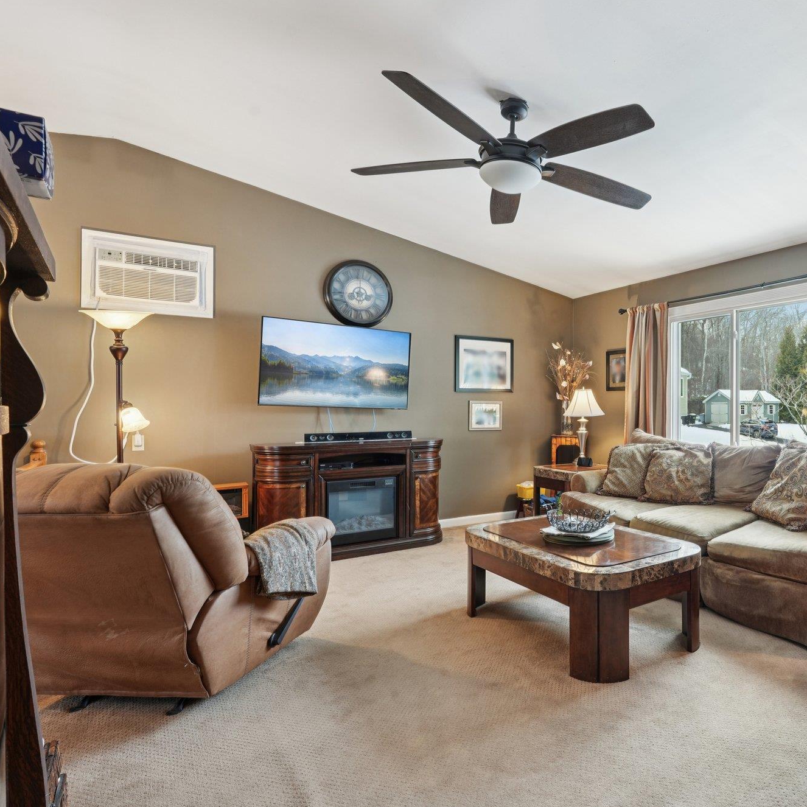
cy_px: 404
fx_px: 571
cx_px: 573
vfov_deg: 70.5
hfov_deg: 67.4
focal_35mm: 22
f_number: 9
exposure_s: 1/5
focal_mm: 16.5
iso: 400
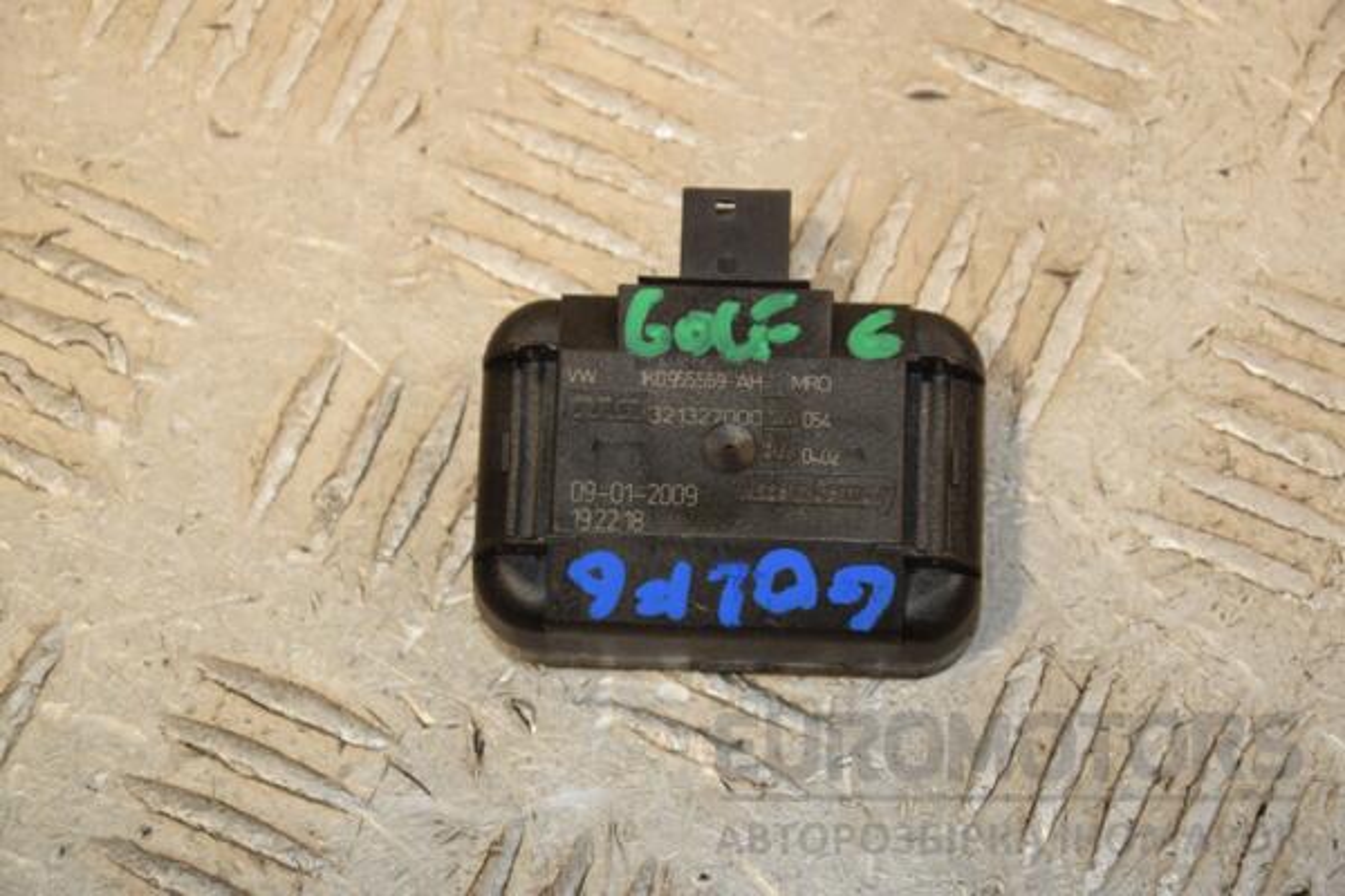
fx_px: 5155
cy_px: 448
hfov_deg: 14.9
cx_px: 672
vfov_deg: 9.9
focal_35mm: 138
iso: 800
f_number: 7.1
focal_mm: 92
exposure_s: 1/200
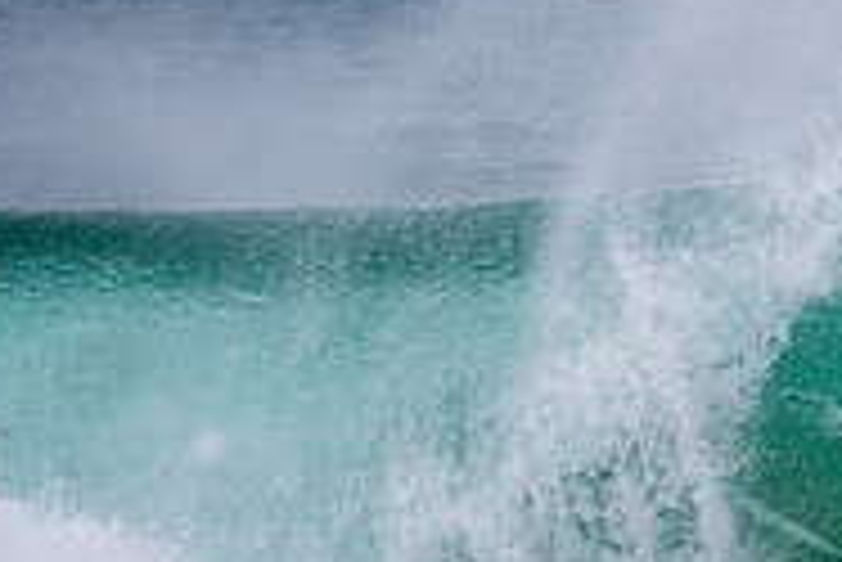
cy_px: 627
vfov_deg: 0.9
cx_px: 1243
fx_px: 36256
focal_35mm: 1549
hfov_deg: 1.3
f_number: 5.6
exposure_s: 1/1250
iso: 800
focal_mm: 500
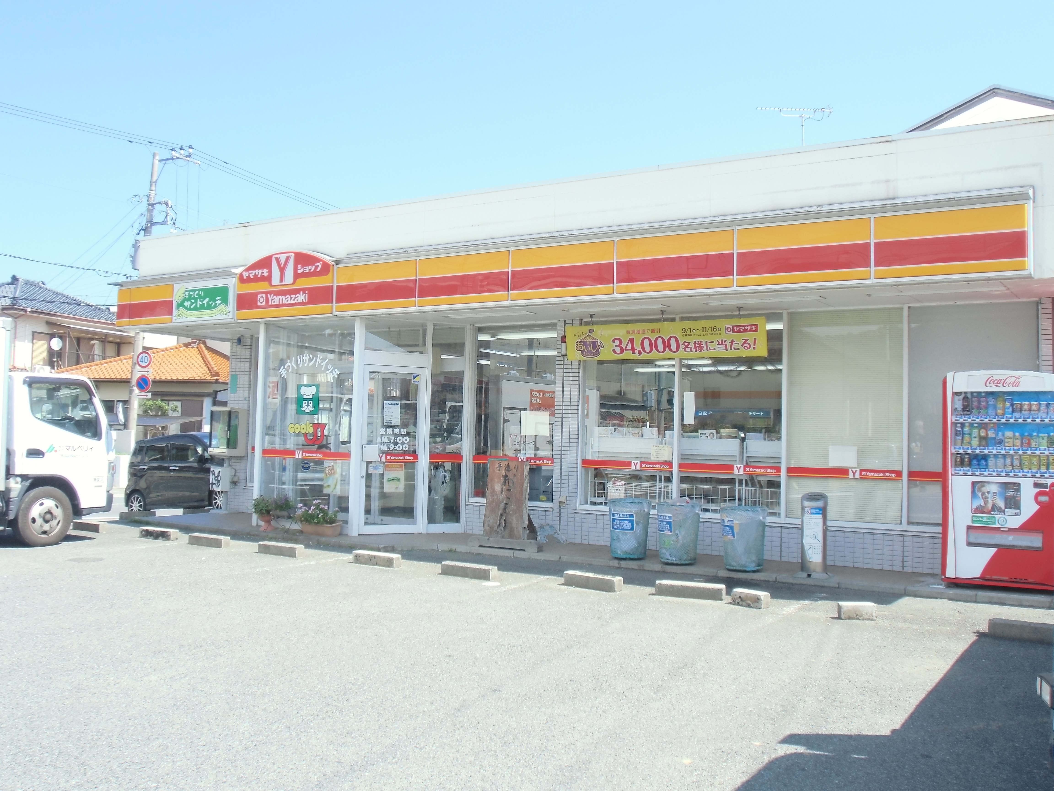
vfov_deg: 42.9
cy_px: 396
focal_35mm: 33
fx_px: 1005
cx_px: 527
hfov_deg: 55.4
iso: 64
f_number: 3.7
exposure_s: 1/200
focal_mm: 5.93
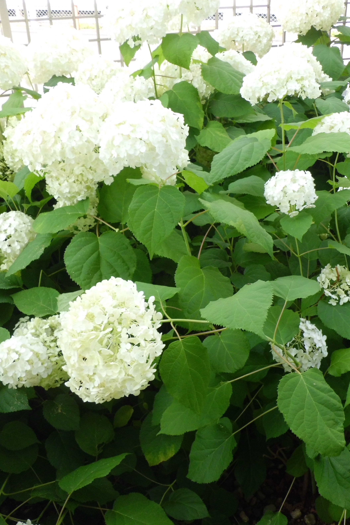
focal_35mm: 37
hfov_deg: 35.5
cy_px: 258
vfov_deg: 51.9
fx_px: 539
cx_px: 242
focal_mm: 4.7
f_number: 2.8
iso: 100
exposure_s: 1/200
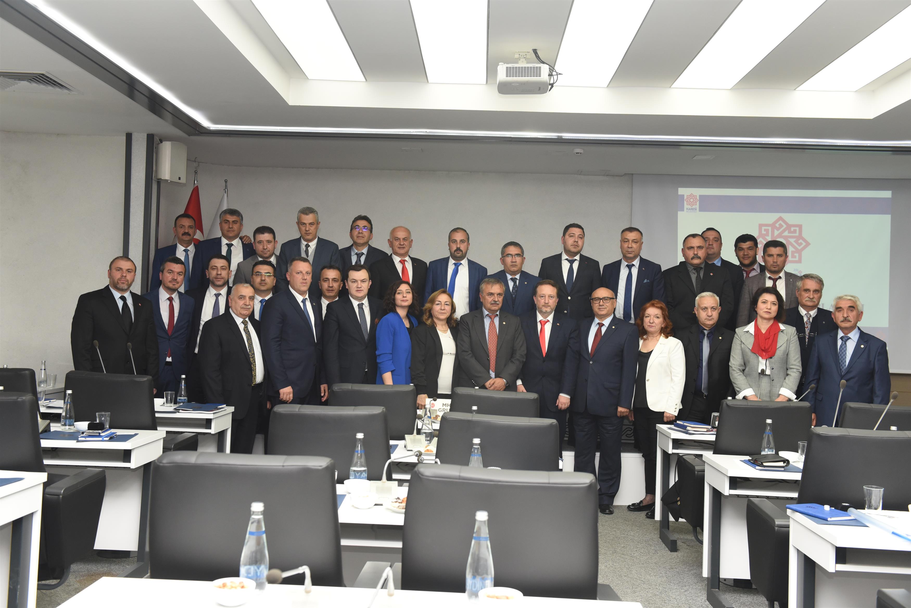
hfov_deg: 53.1
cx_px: 456
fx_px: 911
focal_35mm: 36
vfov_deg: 36.9
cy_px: 304
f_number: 5
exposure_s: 1/160
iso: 1600
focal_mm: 36
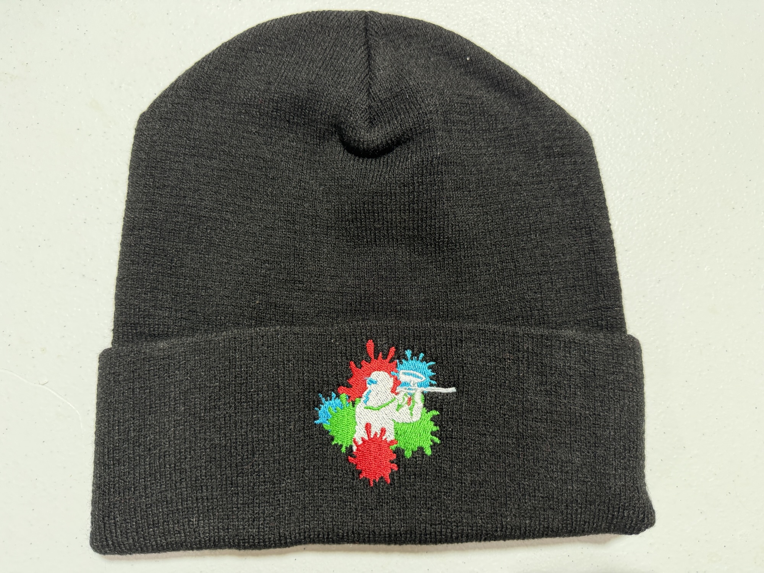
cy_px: 286
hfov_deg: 71.6
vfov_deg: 56.8
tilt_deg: -78.4
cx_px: 382
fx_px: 530
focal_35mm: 24
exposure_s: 1/60
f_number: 1.78
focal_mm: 6.76
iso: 250
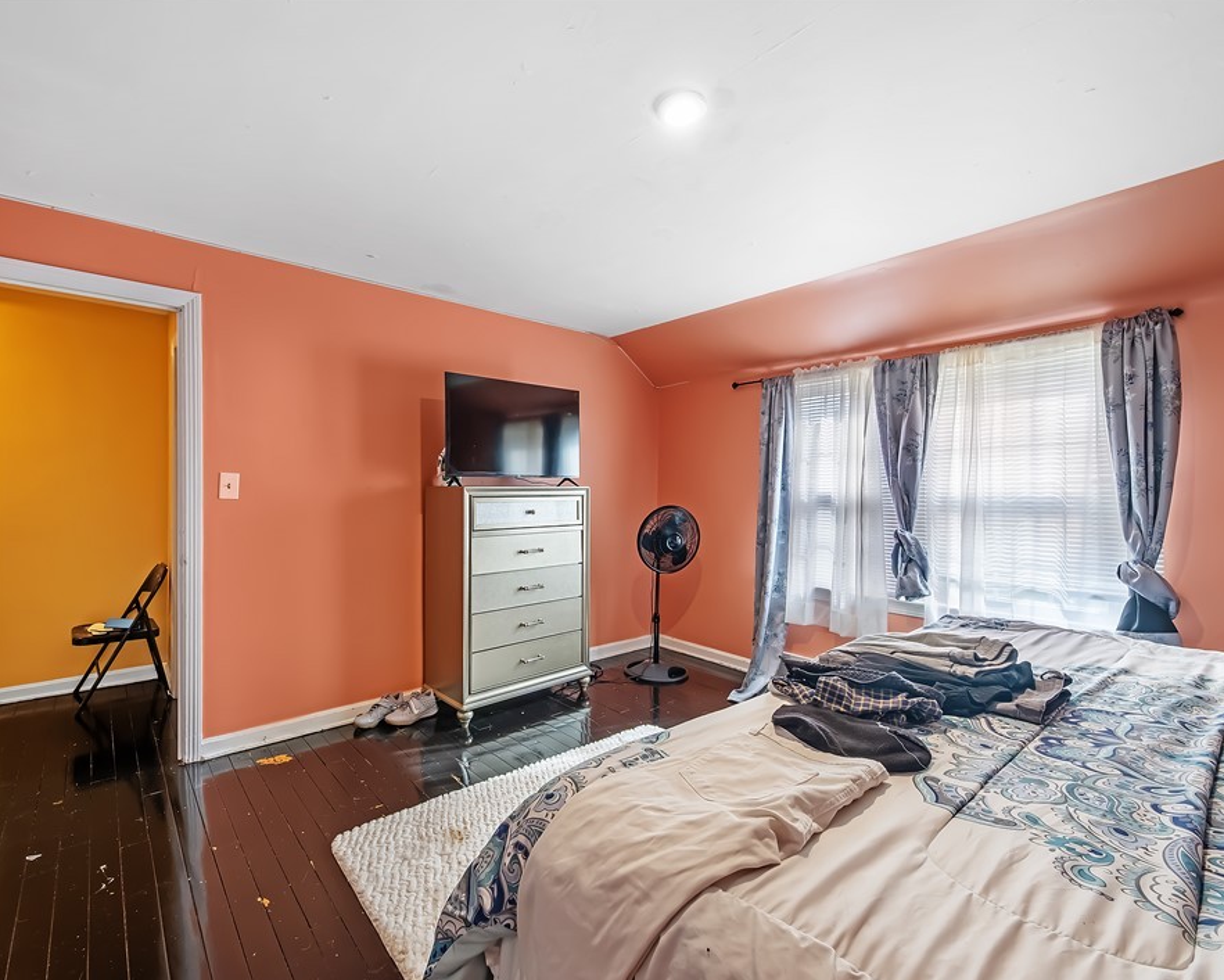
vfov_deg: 84.1
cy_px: 495
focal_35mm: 15
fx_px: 544
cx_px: 550
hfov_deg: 96.5
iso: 250
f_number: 8
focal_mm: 8.6
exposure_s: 1/80
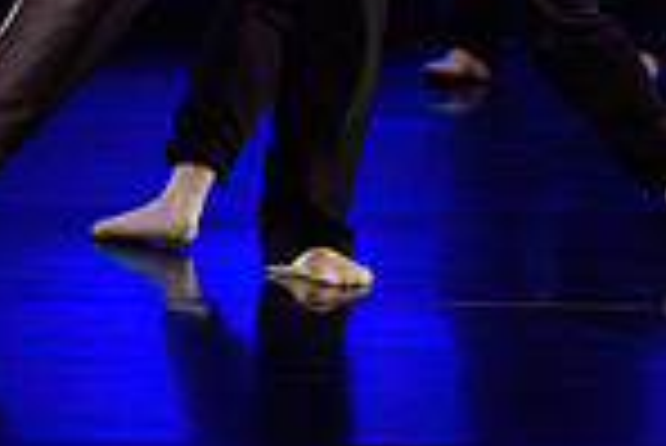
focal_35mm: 470
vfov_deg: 2.9
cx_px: 392
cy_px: -358
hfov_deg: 4.4
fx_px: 8703
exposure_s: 1/200
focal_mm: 120
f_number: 2.8
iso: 1600
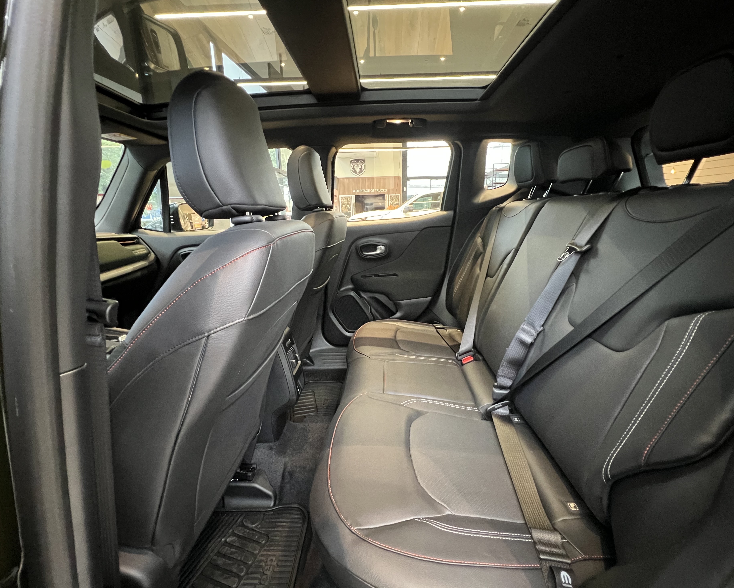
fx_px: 304
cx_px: 376
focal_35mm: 14
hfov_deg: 100.7
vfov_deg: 88.0
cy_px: 287
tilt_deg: -13.2
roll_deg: +1.5
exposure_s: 1/40
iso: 640
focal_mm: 1.57
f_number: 1.8
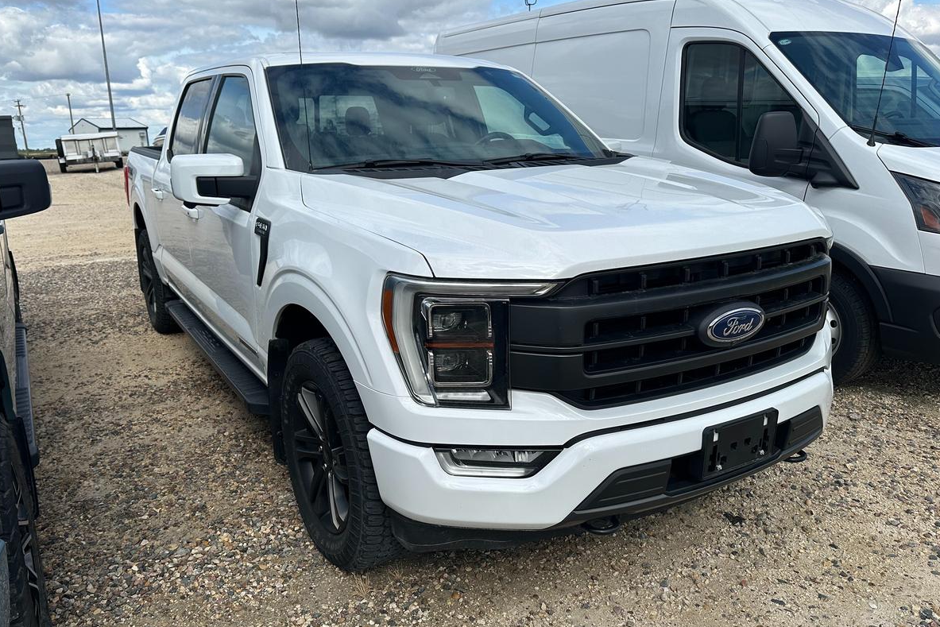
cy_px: 325
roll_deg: +2.4
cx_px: 437
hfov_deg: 67.3
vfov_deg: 47.9
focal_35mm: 27
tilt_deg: -13.7
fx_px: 705
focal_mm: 6.86
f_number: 1.78
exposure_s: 1/4762
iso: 80
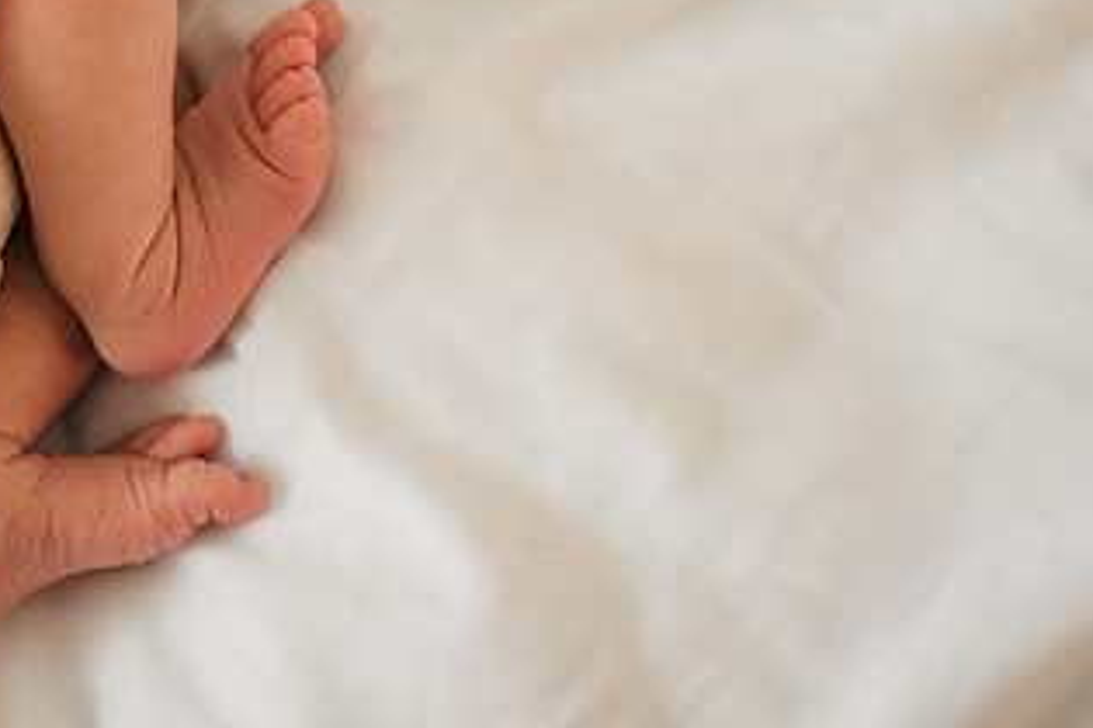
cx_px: 295
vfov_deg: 14.7
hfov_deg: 22.0
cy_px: 71
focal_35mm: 92
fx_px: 2793
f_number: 1.8
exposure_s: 1/320
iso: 1000
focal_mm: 50
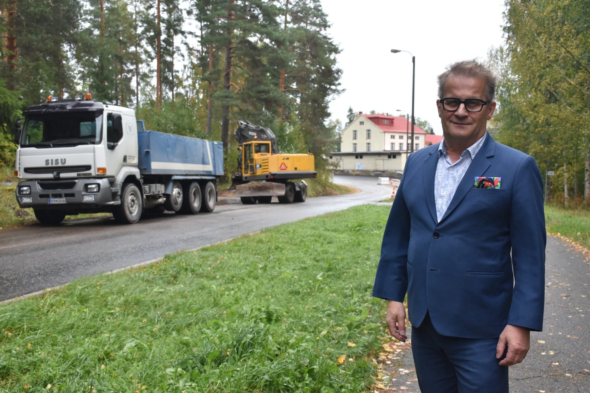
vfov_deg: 34.2
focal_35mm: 39
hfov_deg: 49.6
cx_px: 295
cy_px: 196
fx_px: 639
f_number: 8
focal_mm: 26
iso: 800
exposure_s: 1/400
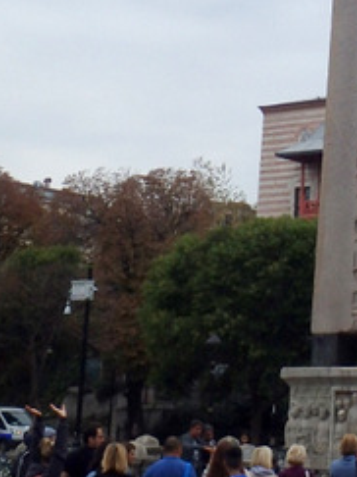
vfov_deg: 19.2
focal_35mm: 98
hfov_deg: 14.7
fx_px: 1349
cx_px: 411
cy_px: -57
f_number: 13
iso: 125
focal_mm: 6.1
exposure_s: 1/100
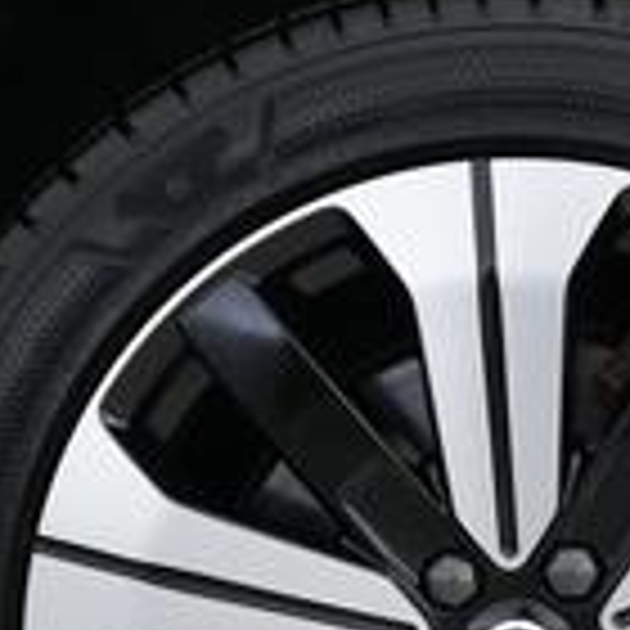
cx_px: 526
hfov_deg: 15.8
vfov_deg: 15.6
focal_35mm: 109
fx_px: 2244
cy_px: 648
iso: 4000
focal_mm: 28
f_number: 2.8
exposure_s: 1/160
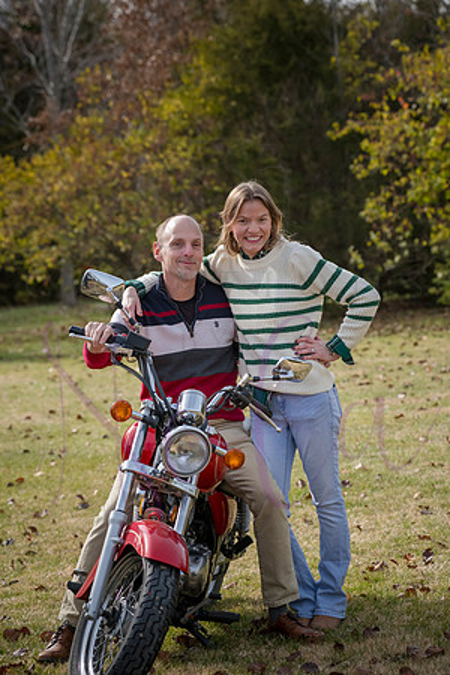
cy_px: 338
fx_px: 2100
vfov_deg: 18.3
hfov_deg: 12.2
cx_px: 225
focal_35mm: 112
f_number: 5.6
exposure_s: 1/1000
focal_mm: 112
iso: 400
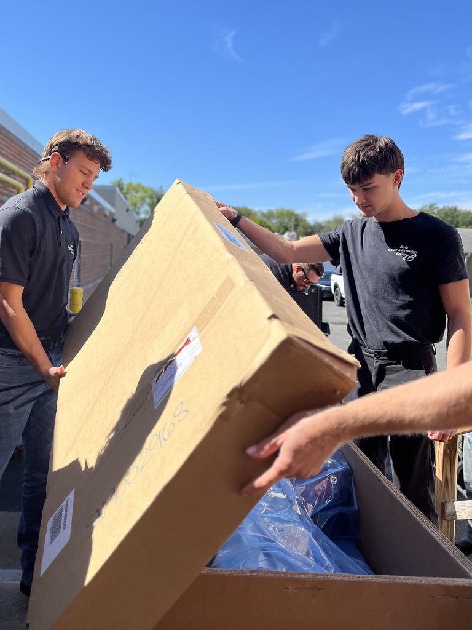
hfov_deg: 53.1
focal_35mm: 26
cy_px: 315
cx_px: 236
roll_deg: -2.8
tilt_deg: -3.0
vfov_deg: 67.3
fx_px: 473
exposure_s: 1/3215
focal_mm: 5.1
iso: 50
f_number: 1.6
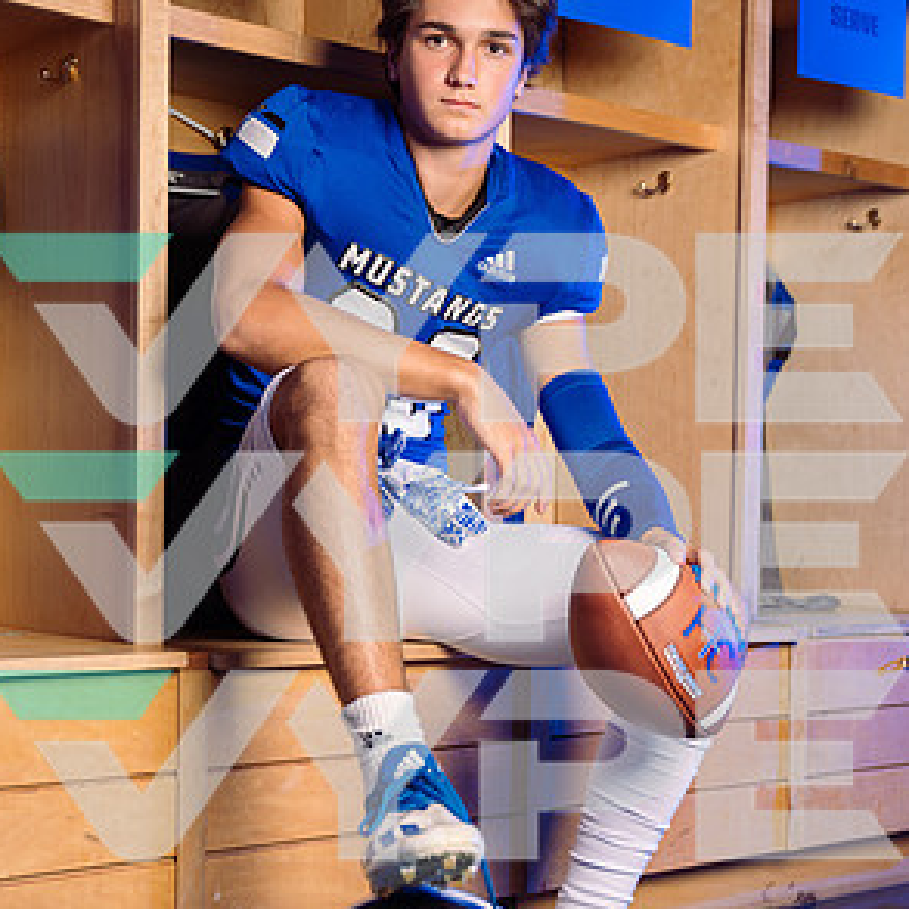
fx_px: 1783
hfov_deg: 28.6
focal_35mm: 60
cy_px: 549
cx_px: 450
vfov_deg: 28.5
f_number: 3.5
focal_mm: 46
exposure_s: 1/250
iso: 160
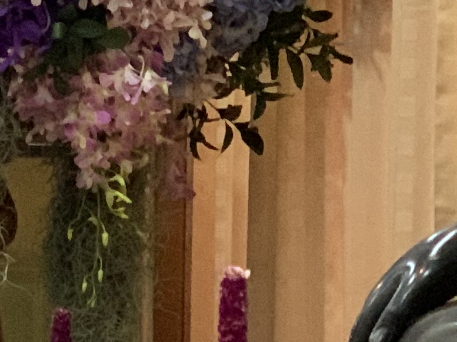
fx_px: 3563
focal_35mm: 270
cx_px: -447
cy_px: 261
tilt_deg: +3.7
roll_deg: -1.4
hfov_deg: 7.1
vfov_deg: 5.5
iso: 160
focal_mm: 6
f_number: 2.4
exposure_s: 1/50
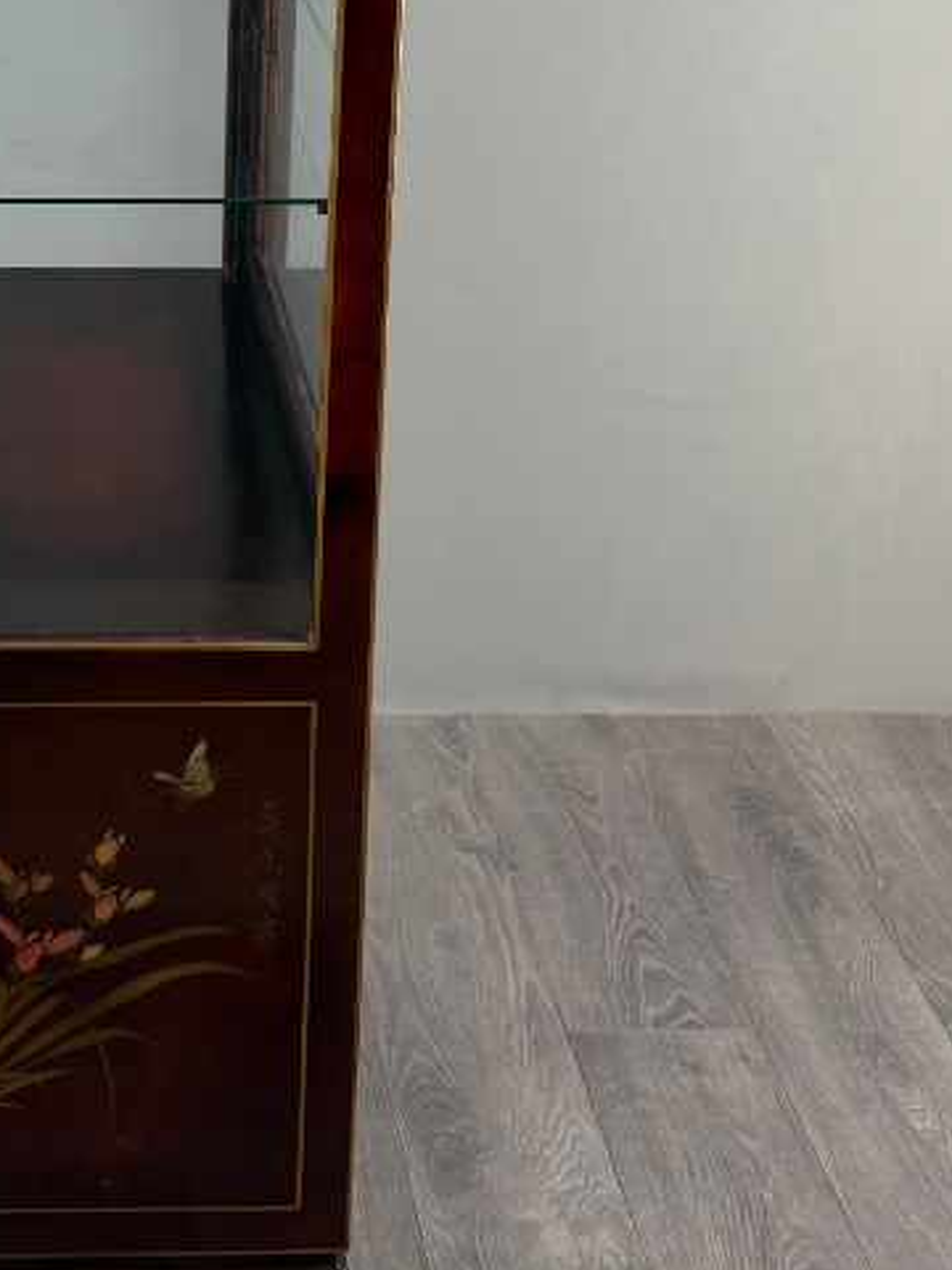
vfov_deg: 30.3
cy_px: 50
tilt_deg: -13.8
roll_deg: -1.2
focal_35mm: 60
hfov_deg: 23.8
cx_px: 100
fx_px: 2200
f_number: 1.78
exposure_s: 1/100
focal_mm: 6.76
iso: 160
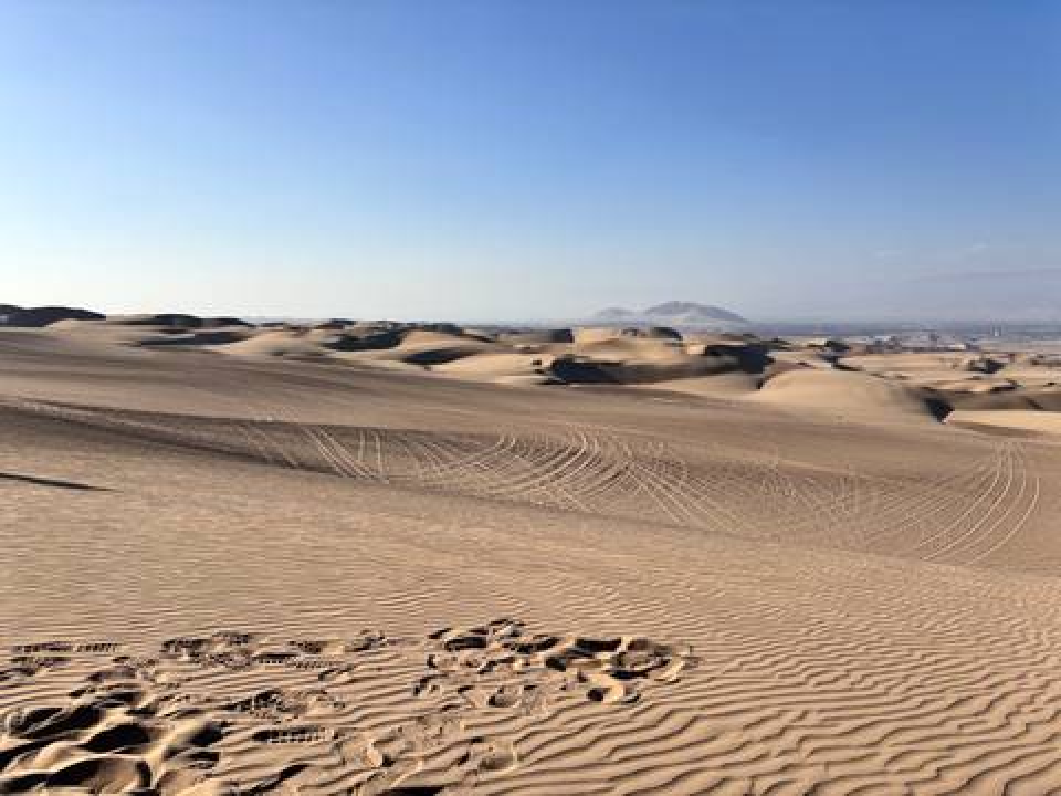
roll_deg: -0.1
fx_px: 797
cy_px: 398
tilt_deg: -7.3
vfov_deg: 53.1
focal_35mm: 26
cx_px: 530
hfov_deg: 67.3
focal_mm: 5.96
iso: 50
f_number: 1.6
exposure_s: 1/5076
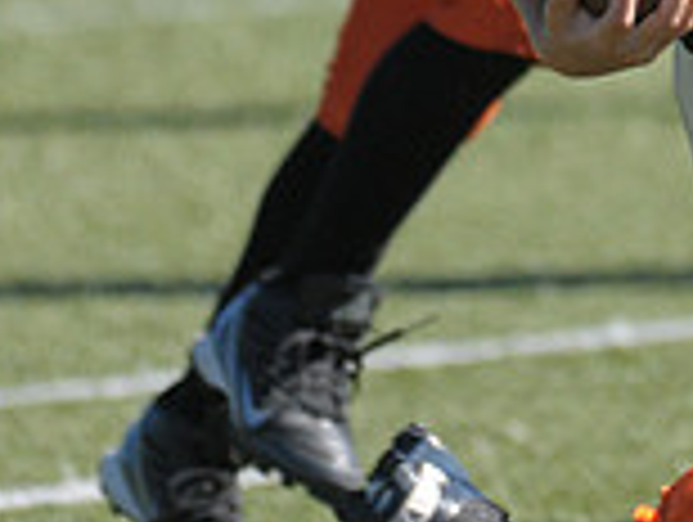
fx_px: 28232
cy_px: -299
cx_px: 850
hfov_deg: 1.4
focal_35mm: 1408
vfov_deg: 1.1
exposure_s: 1/2500
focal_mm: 260
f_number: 4
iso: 640
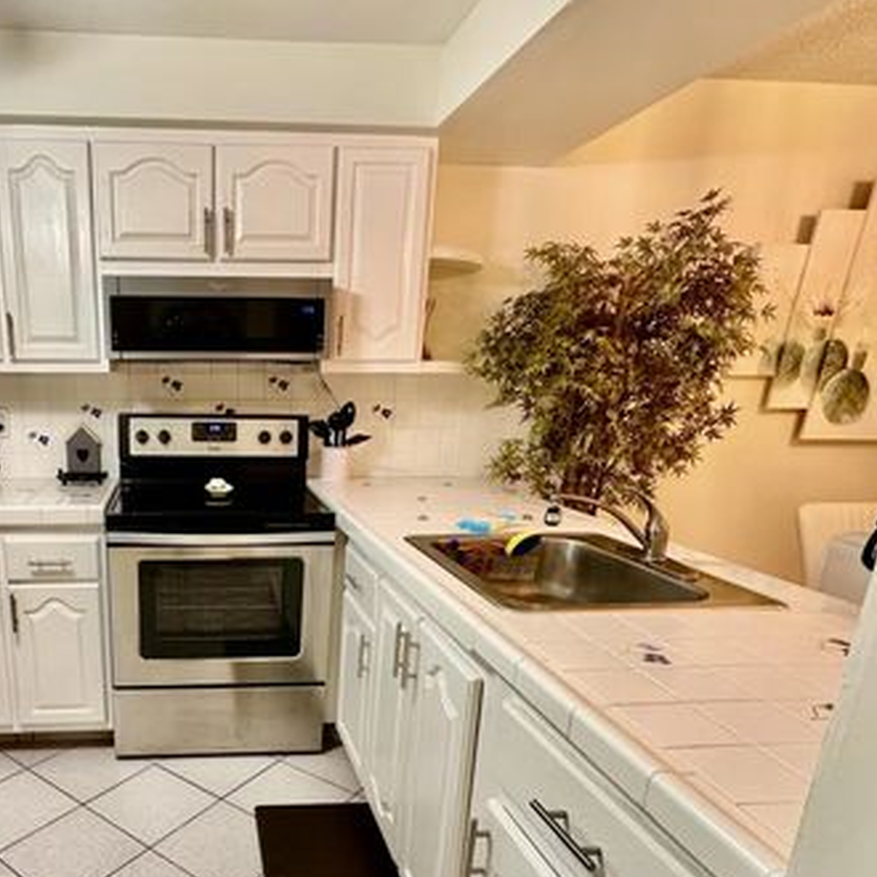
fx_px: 688
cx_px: 226
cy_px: 571
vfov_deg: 63.7
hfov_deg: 61.6
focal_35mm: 24
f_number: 2.2
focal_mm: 2.22
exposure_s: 1/60
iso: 200
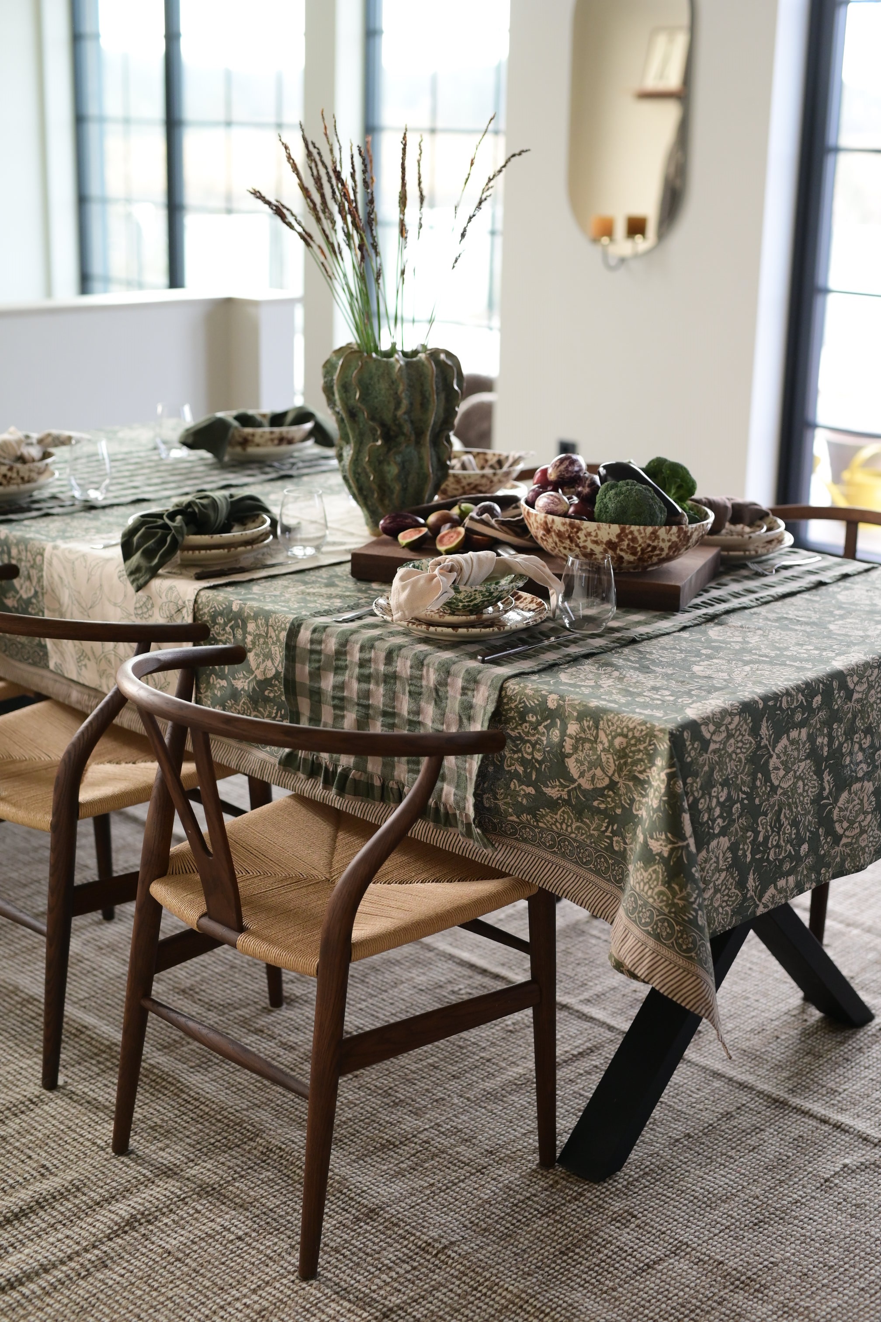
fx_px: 1835
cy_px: 661
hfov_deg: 27.0
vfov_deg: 39.6
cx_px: 440
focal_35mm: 50
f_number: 3.2
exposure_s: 1/640
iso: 2000
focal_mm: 50
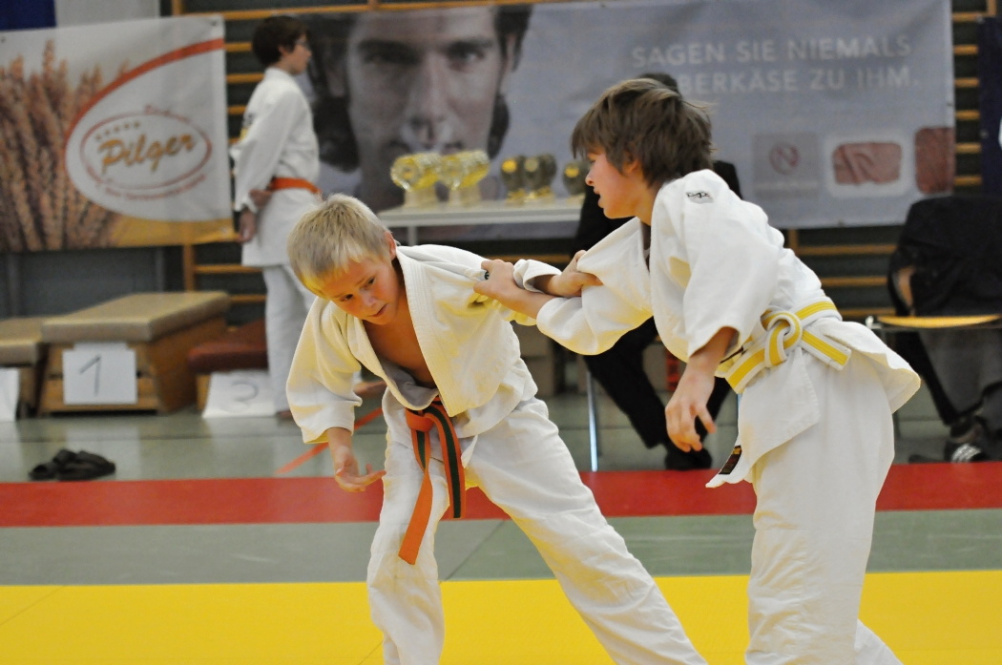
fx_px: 2918
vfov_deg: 13.0
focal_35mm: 105
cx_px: 501
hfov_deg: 19.5
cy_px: 332
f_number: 3.2
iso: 2500
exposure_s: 1/800
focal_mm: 70
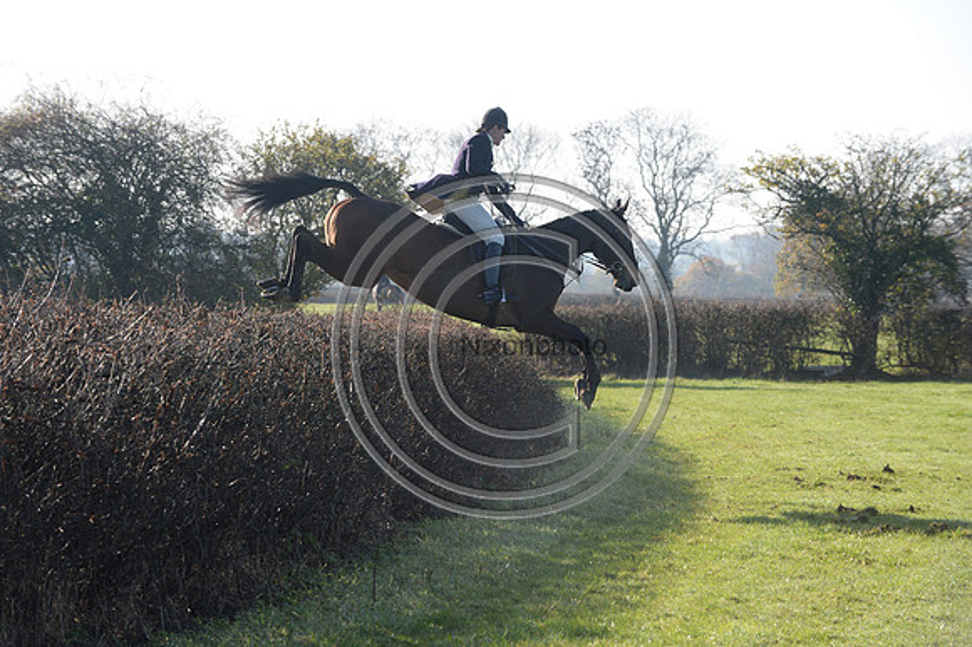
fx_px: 3778
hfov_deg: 14.7
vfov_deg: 9.8
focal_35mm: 140
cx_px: 486
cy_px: 324
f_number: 7.1
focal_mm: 140
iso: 1000
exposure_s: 1/1250
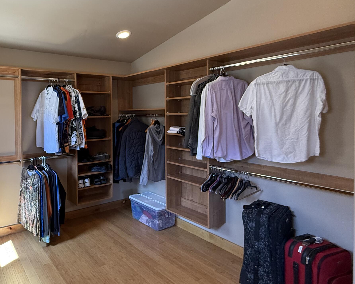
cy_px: 120
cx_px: 88
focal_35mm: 23
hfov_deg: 67.9
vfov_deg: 60.6
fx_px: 242
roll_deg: +0.4
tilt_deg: -2.0
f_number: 2.2
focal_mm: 2.22
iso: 320
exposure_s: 1/60
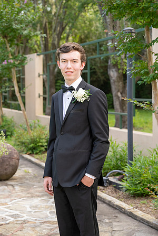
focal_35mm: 77
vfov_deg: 26.3
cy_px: 118
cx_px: 79
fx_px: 507
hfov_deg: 17.7
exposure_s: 1/200
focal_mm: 77
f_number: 5
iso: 500
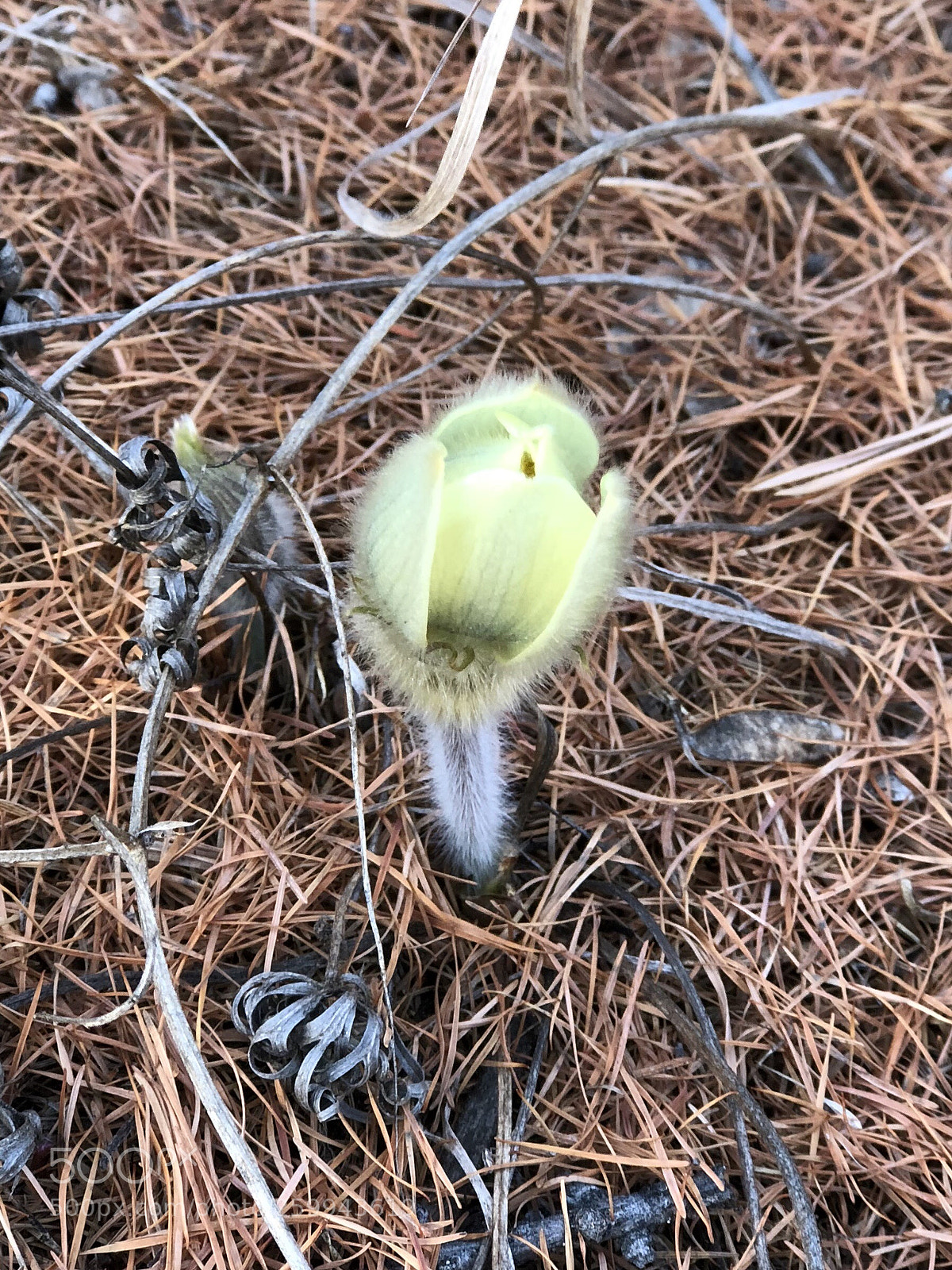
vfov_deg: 33.8
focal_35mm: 57
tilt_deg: -46.0
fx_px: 2090
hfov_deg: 25.7
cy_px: 635
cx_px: 476
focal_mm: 6.6
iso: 40
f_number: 2.8
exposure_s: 1/60
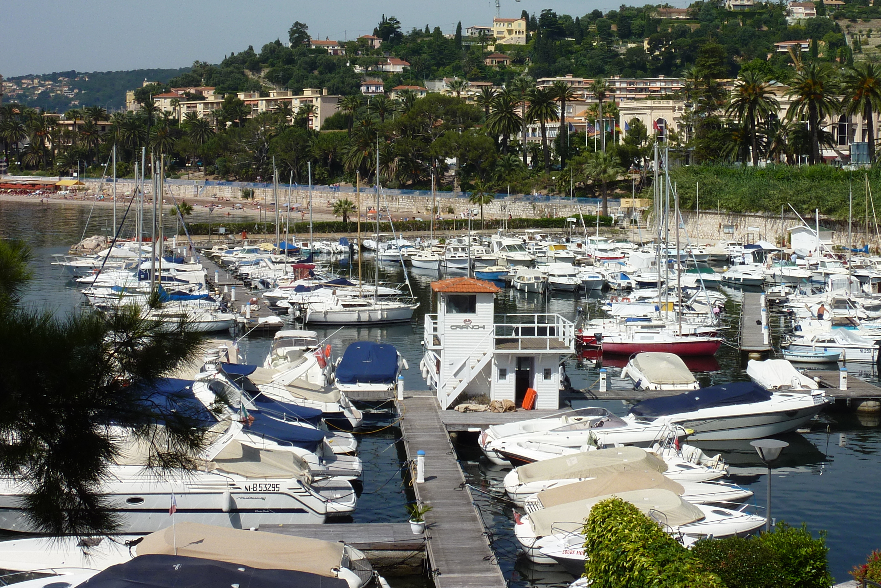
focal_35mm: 54
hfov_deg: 36.9
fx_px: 1322
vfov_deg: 24.9
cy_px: 198
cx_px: 451
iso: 80
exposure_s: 1/640
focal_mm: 6.5
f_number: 5.6
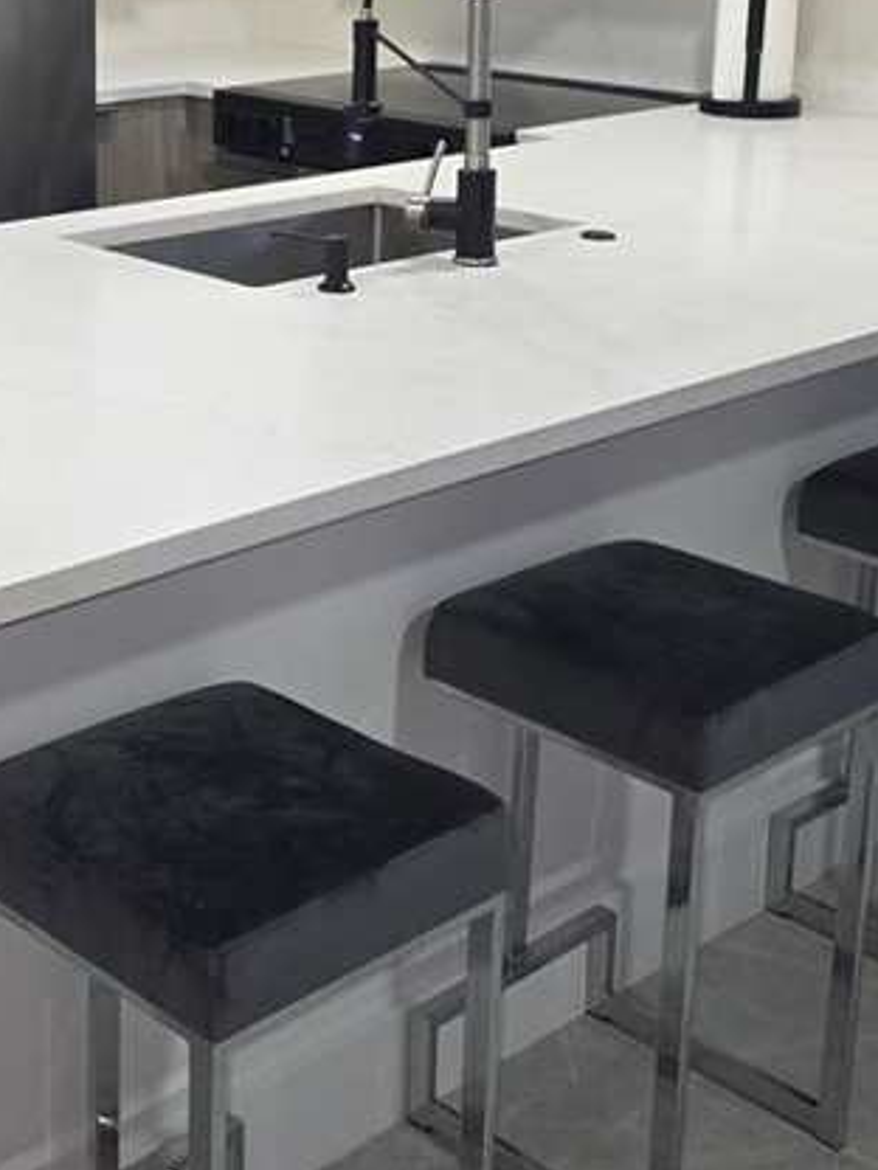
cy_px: 292
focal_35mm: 59
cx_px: 208
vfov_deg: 32.1
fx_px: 1995
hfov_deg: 24.5
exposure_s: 1/34.3
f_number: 1.7
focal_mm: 6.3
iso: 100
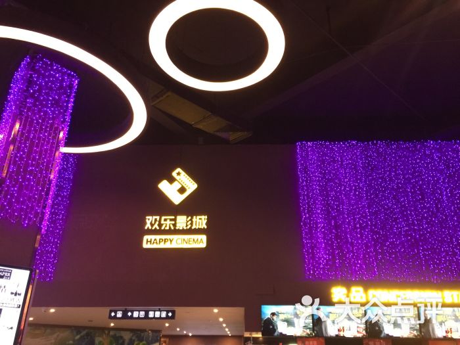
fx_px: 385
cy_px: 172
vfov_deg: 48.2
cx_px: 230
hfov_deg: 61.7
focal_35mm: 29
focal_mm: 4.15
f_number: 2.2
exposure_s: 1/10
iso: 100
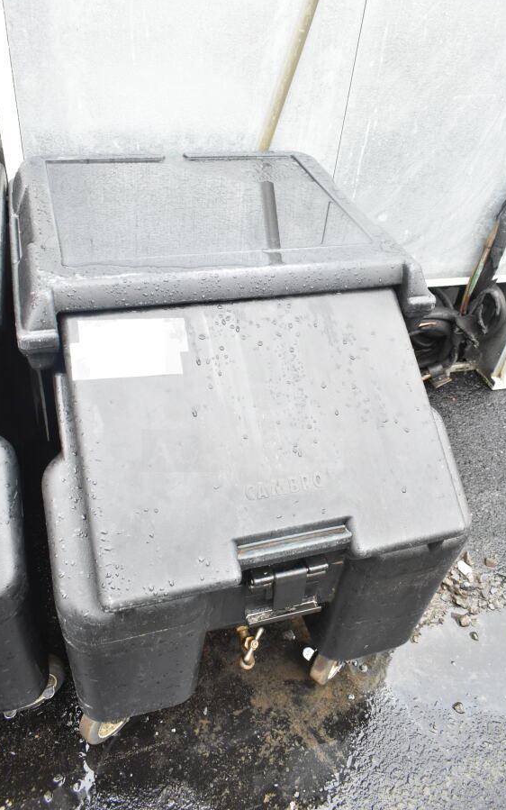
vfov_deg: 66.5
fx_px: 618
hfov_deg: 44.5
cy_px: 400
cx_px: 242
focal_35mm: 28
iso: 1600
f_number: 7.1
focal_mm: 18
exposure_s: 1/200
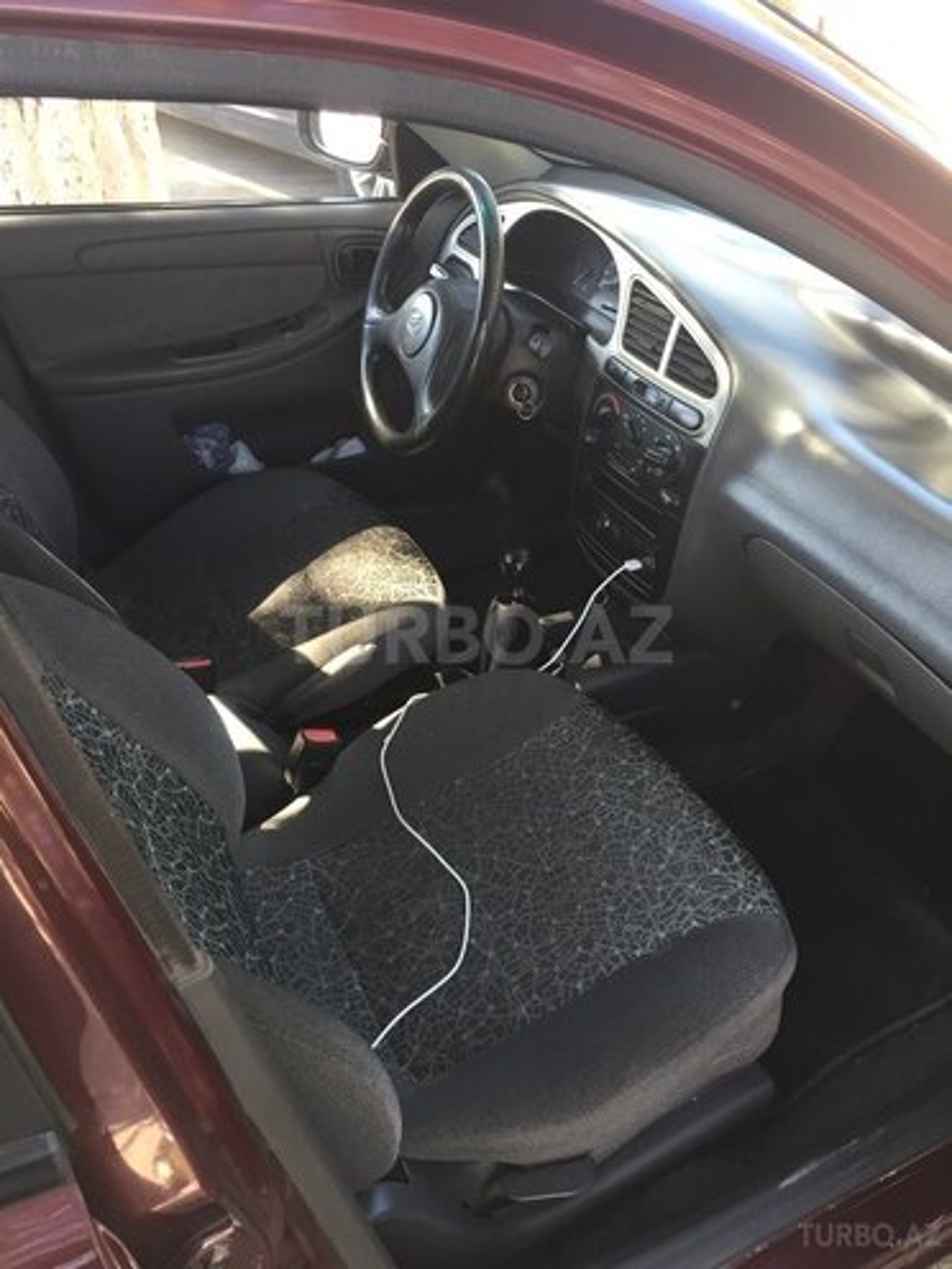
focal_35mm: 29
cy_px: 634
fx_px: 1063
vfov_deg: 61.7
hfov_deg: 48.2
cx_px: 476
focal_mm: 4.15
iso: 32
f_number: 2.2
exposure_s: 1/33
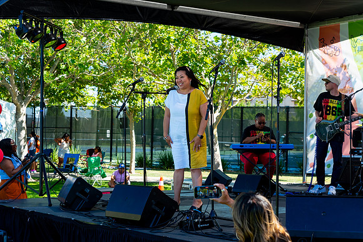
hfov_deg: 28.8
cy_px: 121
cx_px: 182
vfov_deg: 19.5
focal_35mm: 70
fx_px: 706
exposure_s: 1/640
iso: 320
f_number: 5.6
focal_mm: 70
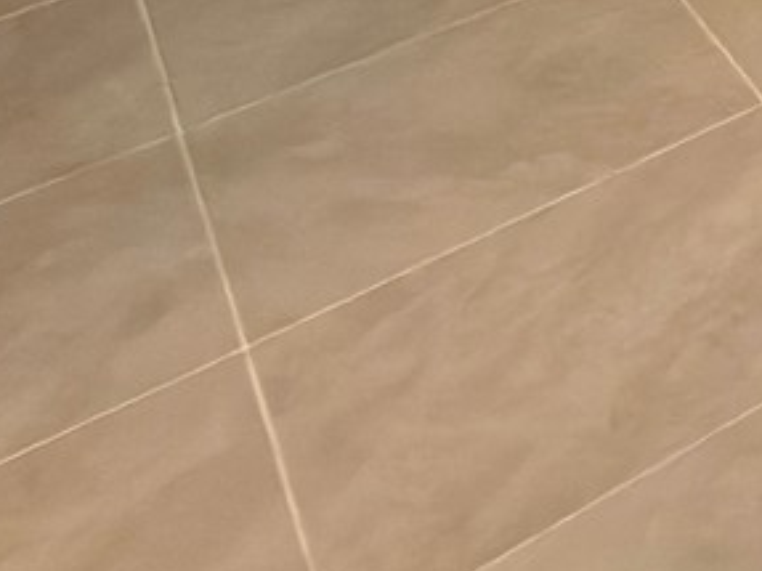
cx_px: 1792
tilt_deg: -5.4
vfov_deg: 12.8
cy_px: -922
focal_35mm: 78
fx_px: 1716
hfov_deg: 15.3
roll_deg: +0.7
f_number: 2.2
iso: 125
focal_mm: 2.22
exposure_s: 1/24
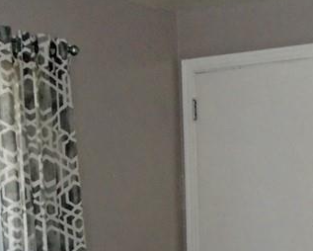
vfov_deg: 17.9
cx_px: 257
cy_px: 291
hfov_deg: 22.9
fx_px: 760
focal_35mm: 82
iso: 400
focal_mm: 4.6
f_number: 3.2
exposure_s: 1/30
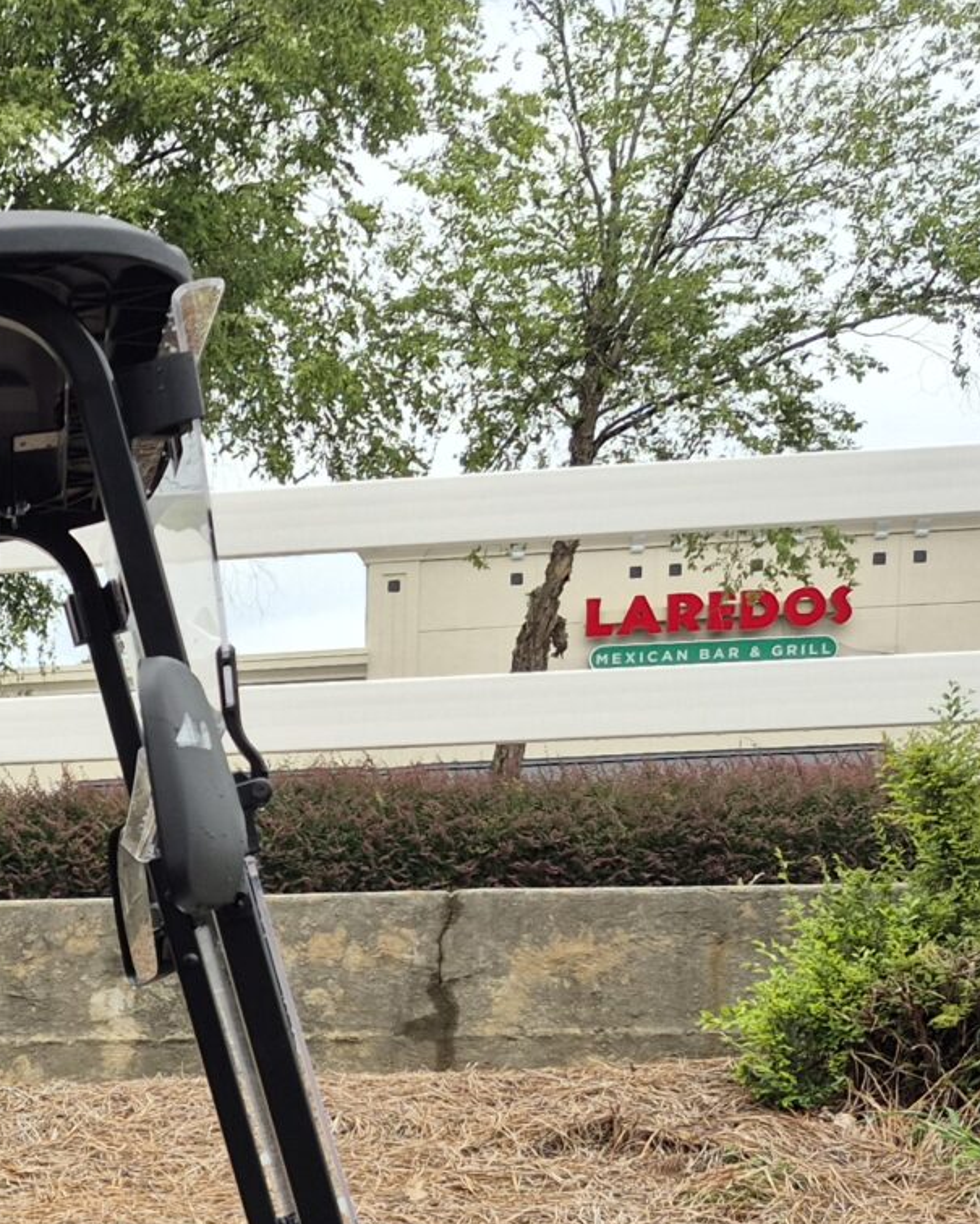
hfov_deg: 17.6
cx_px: -596
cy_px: 1371
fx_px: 2755
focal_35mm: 76
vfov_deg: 23.4
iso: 25
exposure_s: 1/974
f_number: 1.8
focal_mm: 5.4
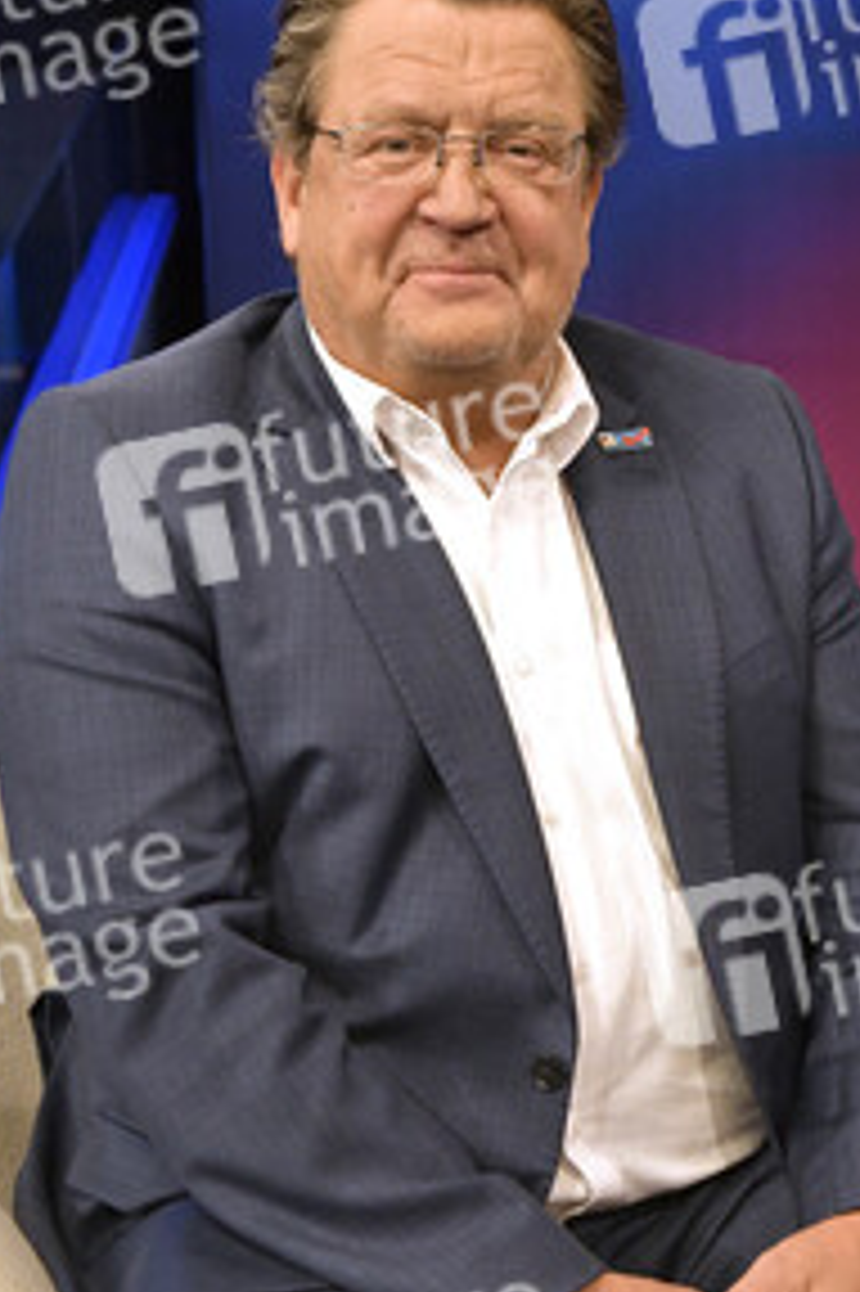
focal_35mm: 53
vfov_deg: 37.5
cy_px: 716
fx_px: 1901
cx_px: 459
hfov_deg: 25.5
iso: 2500
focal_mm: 38
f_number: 6.3
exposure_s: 1/200
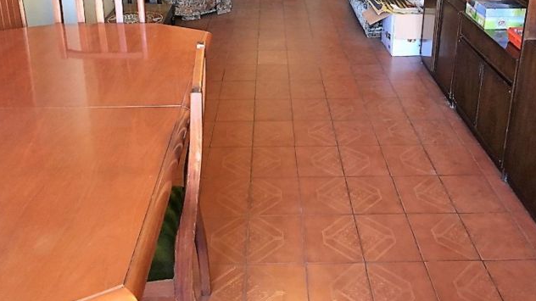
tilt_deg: -22.0
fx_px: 568
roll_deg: +0.3
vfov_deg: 28.9
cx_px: 294
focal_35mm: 40
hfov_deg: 50.4
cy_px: 55
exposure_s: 1/20
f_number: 2.2
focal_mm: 4.15
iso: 200
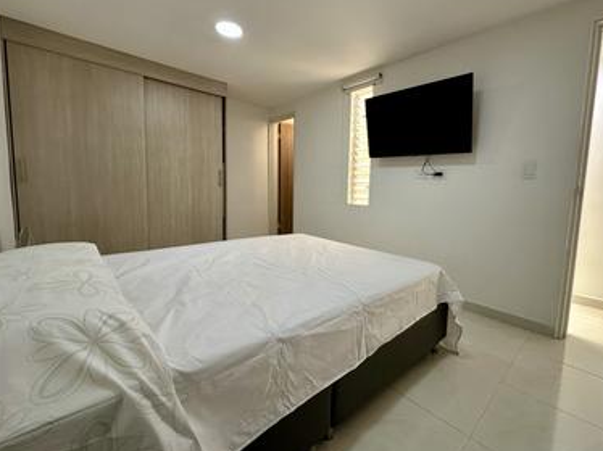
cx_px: 326
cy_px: 214
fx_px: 279
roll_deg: -1.5
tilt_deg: -5.1
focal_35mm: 16
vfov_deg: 78.0
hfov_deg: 94.3
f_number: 2.2
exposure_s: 1/120
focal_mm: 2.22
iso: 200
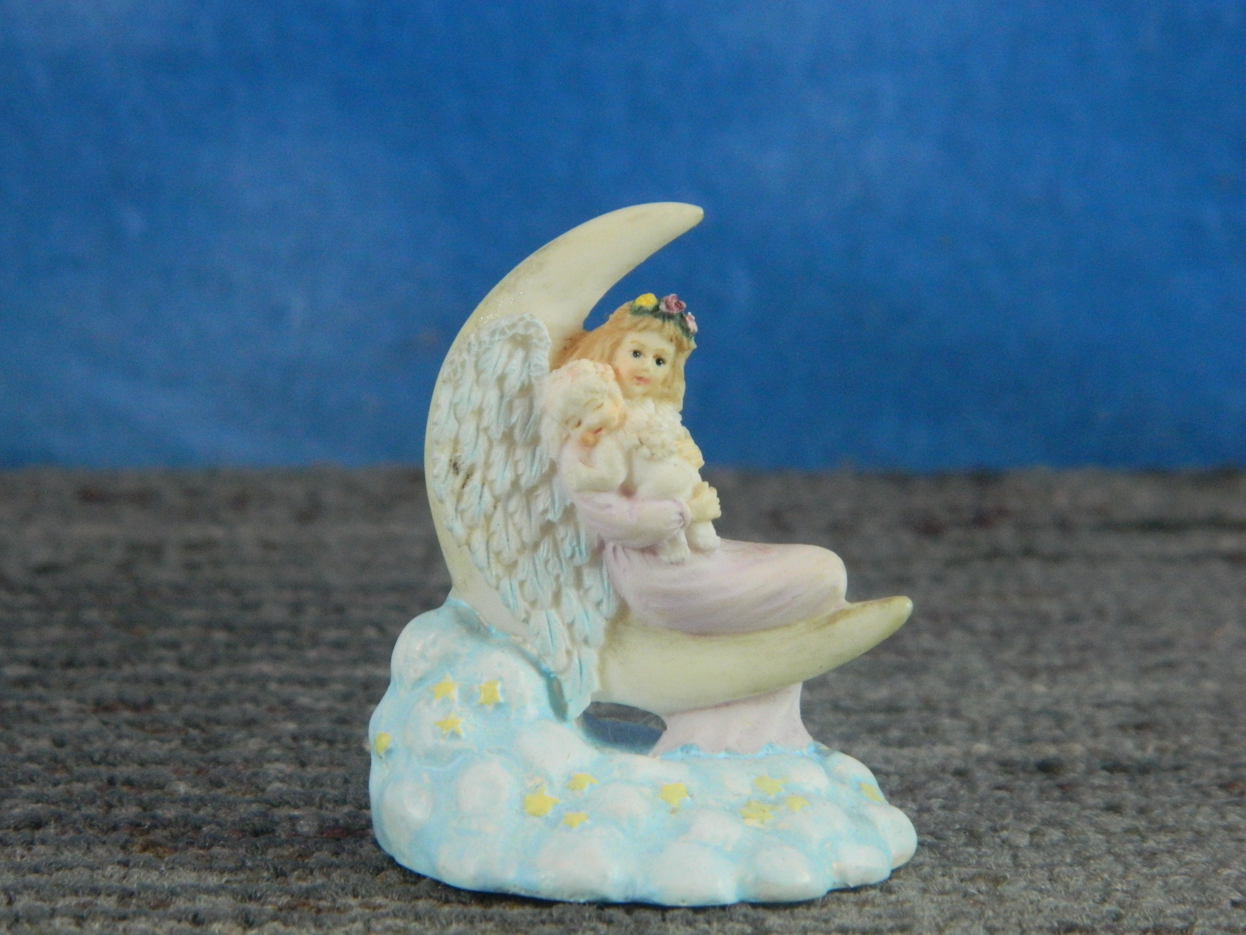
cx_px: 623
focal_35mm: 150
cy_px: 468
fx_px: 5399
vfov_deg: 9.9
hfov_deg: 13.2
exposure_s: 1/25
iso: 400
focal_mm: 27
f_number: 4.9
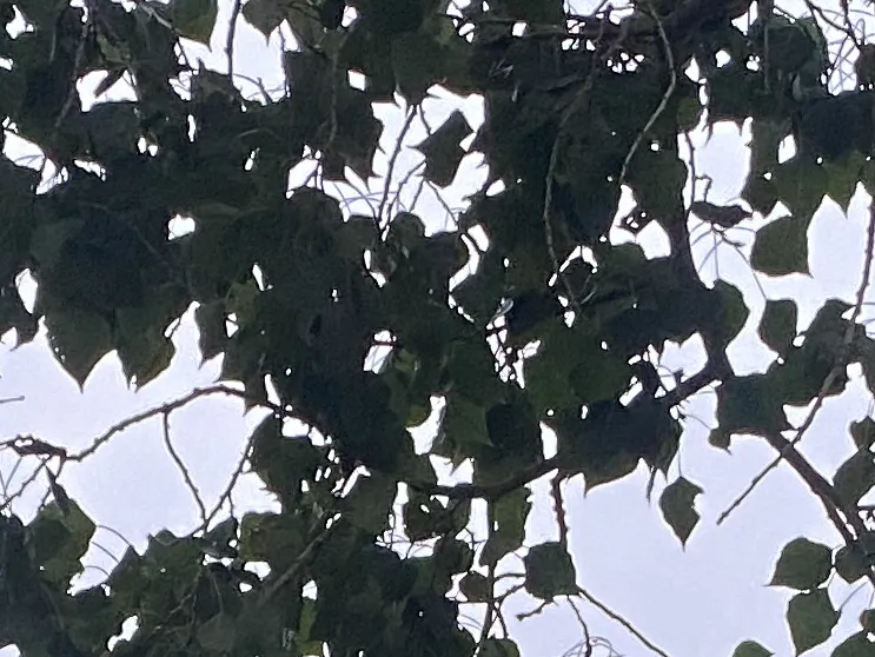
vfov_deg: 9.9
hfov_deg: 14.0
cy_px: 1262
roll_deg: -0.8
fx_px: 3566
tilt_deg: +18.6
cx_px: 382
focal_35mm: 141
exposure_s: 1/60
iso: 160
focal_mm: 4.25
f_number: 1.8
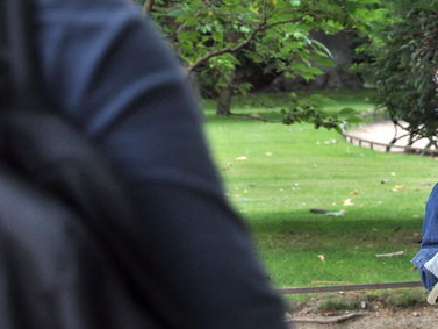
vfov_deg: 4.1
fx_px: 4571
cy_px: 191
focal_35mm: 361
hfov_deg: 5.5
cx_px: 339
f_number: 9
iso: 400
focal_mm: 105
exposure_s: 1/125
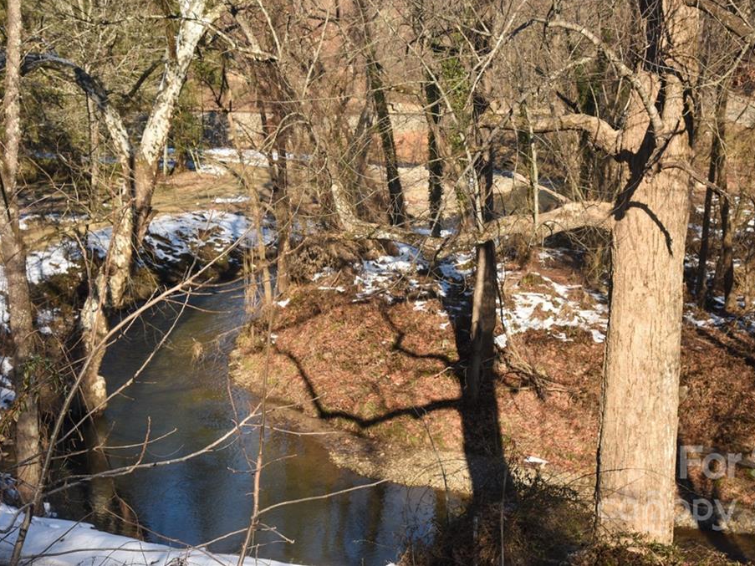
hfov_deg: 32.2
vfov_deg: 24.4
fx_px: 1308
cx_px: 420
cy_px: 281
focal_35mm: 60
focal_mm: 55
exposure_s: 1/250
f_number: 8
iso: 200
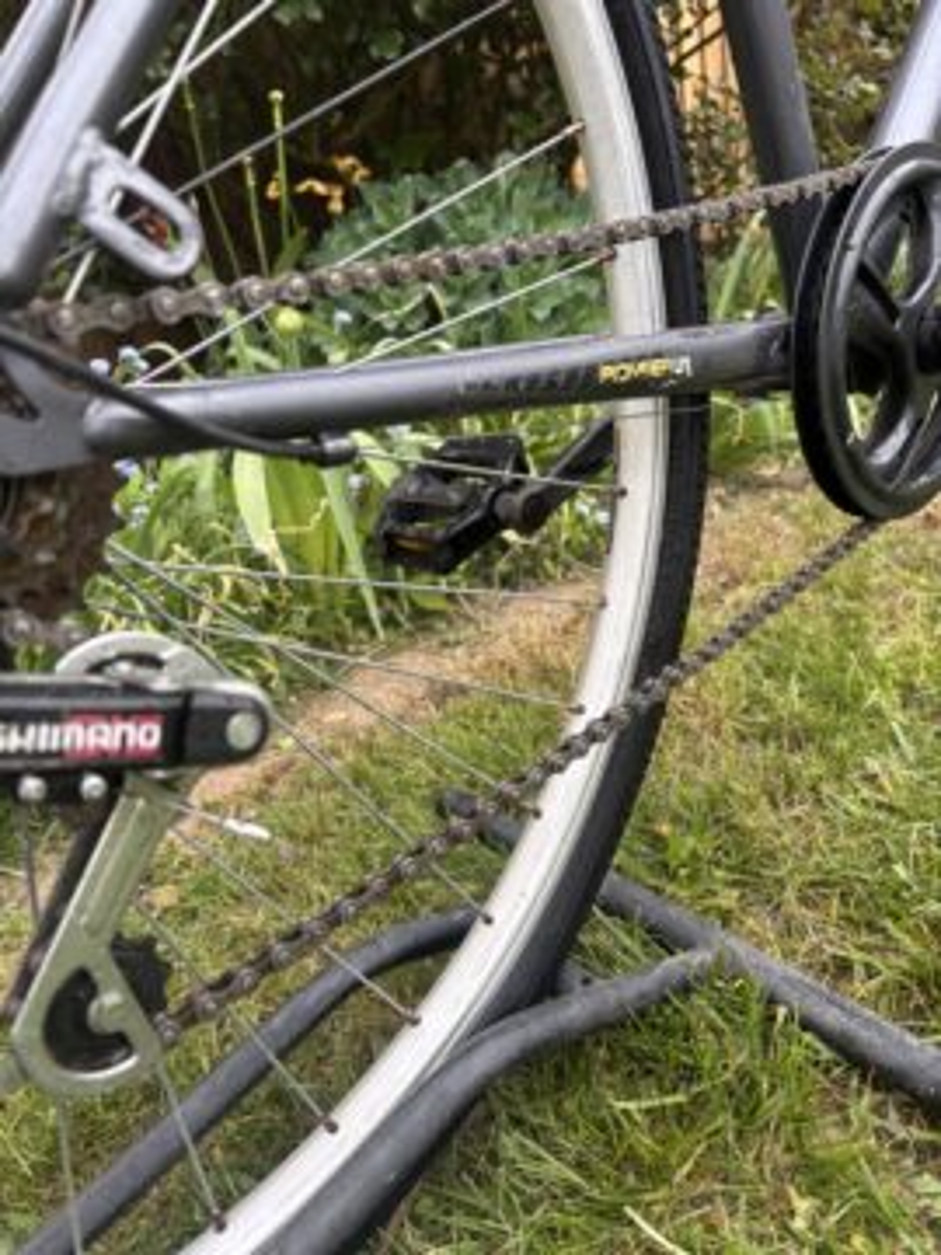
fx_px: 942
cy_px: 628
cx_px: 470
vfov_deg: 67.3
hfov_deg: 53.1
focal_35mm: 26
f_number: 1.6
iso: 125
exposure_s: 1/64
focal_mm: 5.96
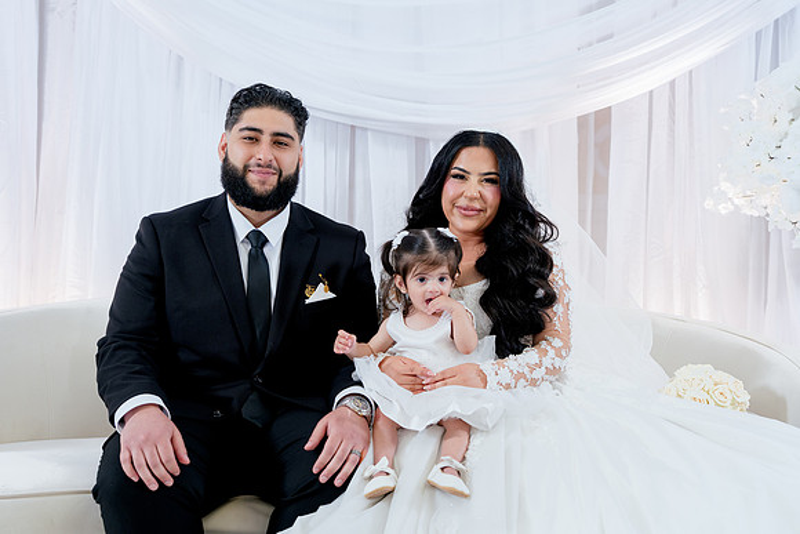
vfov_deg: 30.5
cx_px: 400
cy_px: 267
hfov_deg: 44.5
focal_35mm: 44
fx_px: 978
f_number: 2.8
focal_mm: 44
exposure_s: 1/160
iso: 800
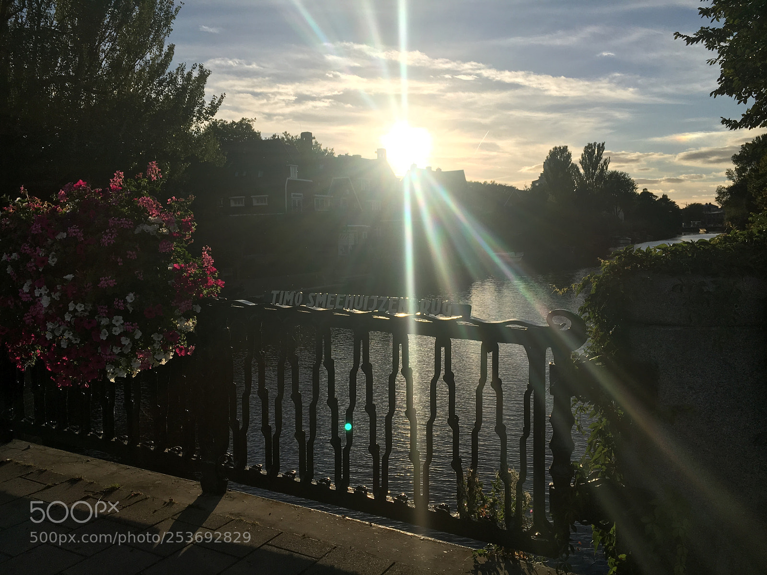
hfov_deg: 61.7
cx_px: 384
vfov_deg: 48.2
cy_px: 288
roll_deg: +1.9
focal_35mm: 29
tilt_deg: -3.4
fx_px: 643
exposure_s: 1/3205
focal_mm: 4.15
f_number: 2.2
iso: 25
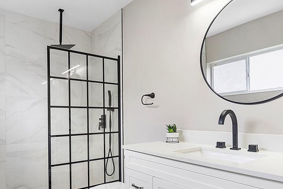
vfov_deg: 50.7
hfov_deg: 71.4
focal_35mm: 25
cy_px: 119
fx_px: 196
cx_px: 132
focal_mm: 10
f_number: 8
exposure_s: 1/20
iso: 250
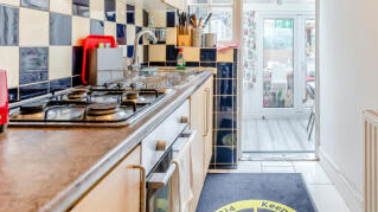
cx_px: 248
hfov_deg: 72.2
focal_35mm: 25
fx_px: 250
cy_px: 56
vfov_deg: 44.6
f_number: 5
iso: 200
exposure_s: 1/40
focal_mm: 16
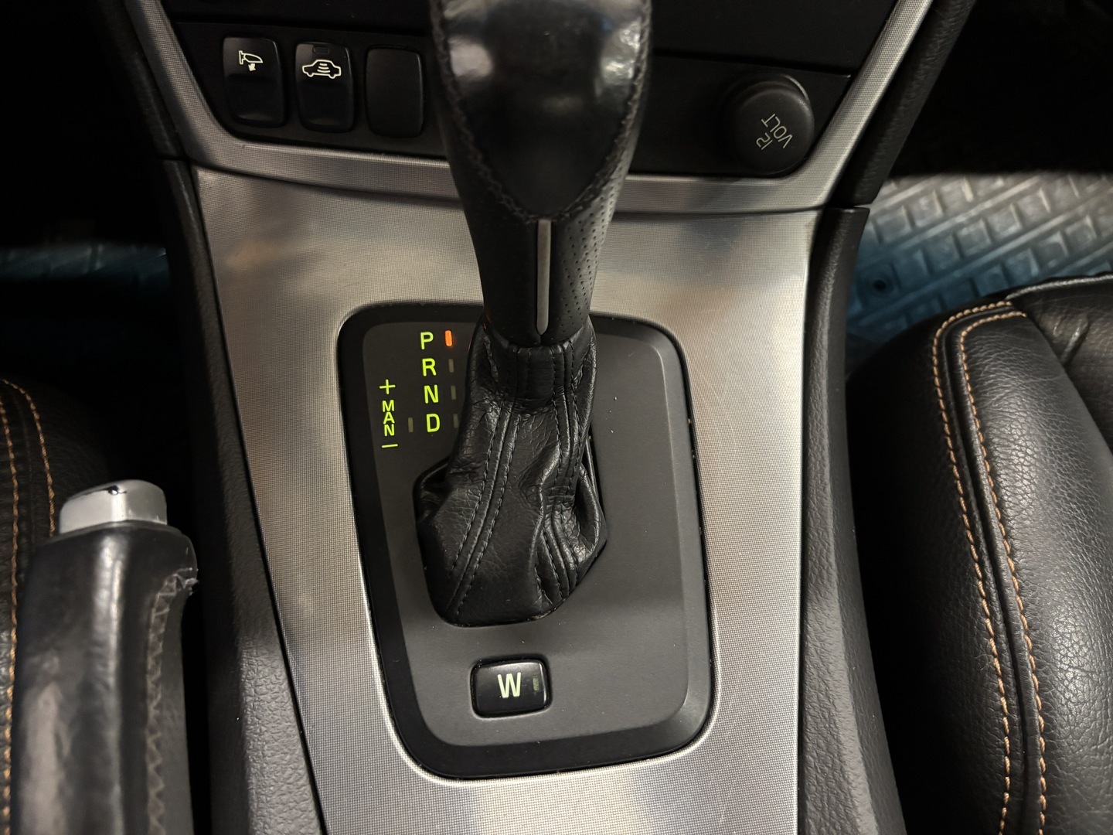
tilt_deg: -65.9
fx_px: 836
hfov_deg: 67.3
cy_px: 418
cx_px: 556
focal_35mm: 26
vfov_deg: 53.1
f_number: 1.6
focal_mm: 5.96
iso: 640
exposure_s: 1/33
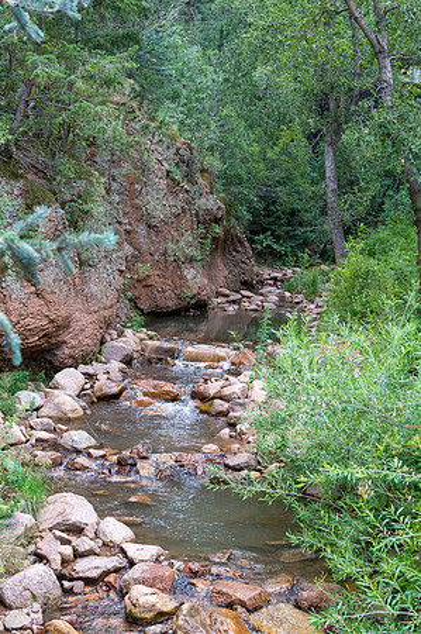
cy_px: 317
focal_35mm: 50
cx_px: 210
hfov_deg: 26.9
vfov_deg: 39.6
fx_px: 879
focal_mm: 50
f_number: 10
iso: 4500
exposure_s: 1/160
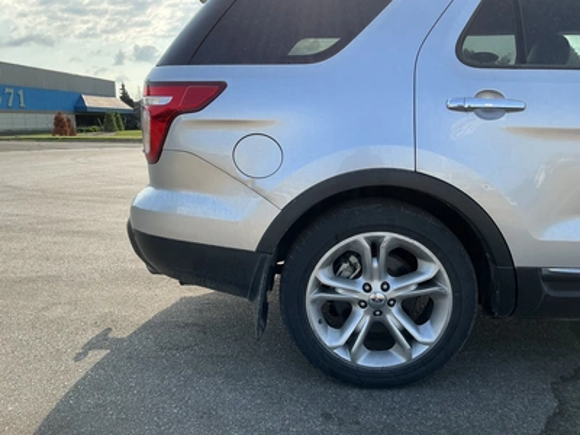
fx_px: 469
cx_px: 290
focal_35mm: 28
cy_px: 218
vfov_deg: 49.7
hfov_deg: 63.4
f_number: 1.8
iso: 25
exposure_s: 1/683
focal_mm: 3
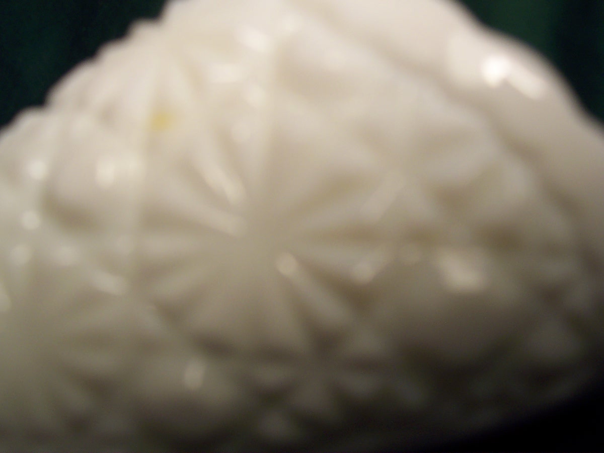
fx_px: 646
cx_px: 302
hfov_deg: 50.1
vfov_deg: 38.7
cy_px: 226
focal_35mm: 37
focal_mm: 5.6
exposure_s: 1/180
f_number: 2.8
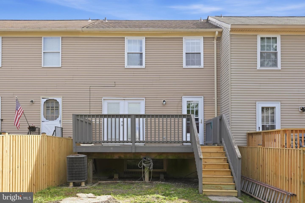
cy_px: 102
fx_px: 297
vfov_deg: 37.9
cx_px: 152
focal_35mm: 35
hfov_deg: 54.4
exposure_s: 1/160
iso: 200
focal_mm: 35
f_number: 8
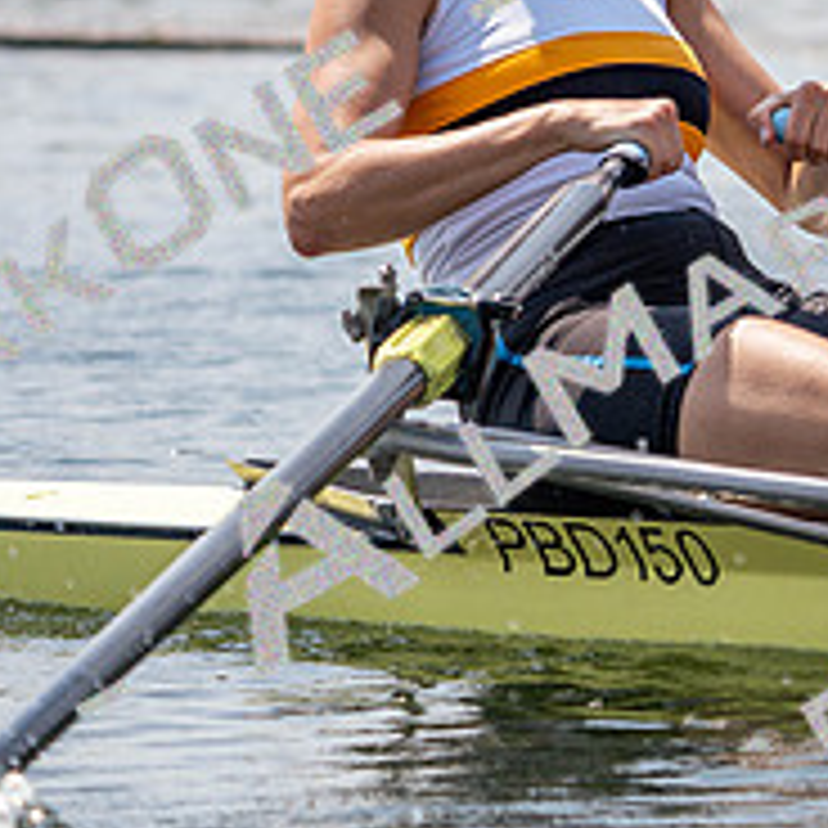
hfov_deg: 3.3
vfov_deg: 3.3
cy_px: -20
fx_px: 14478
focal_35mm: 535
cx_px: 1152
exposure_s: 1/1600
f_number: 5.6
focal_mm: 200
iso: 200
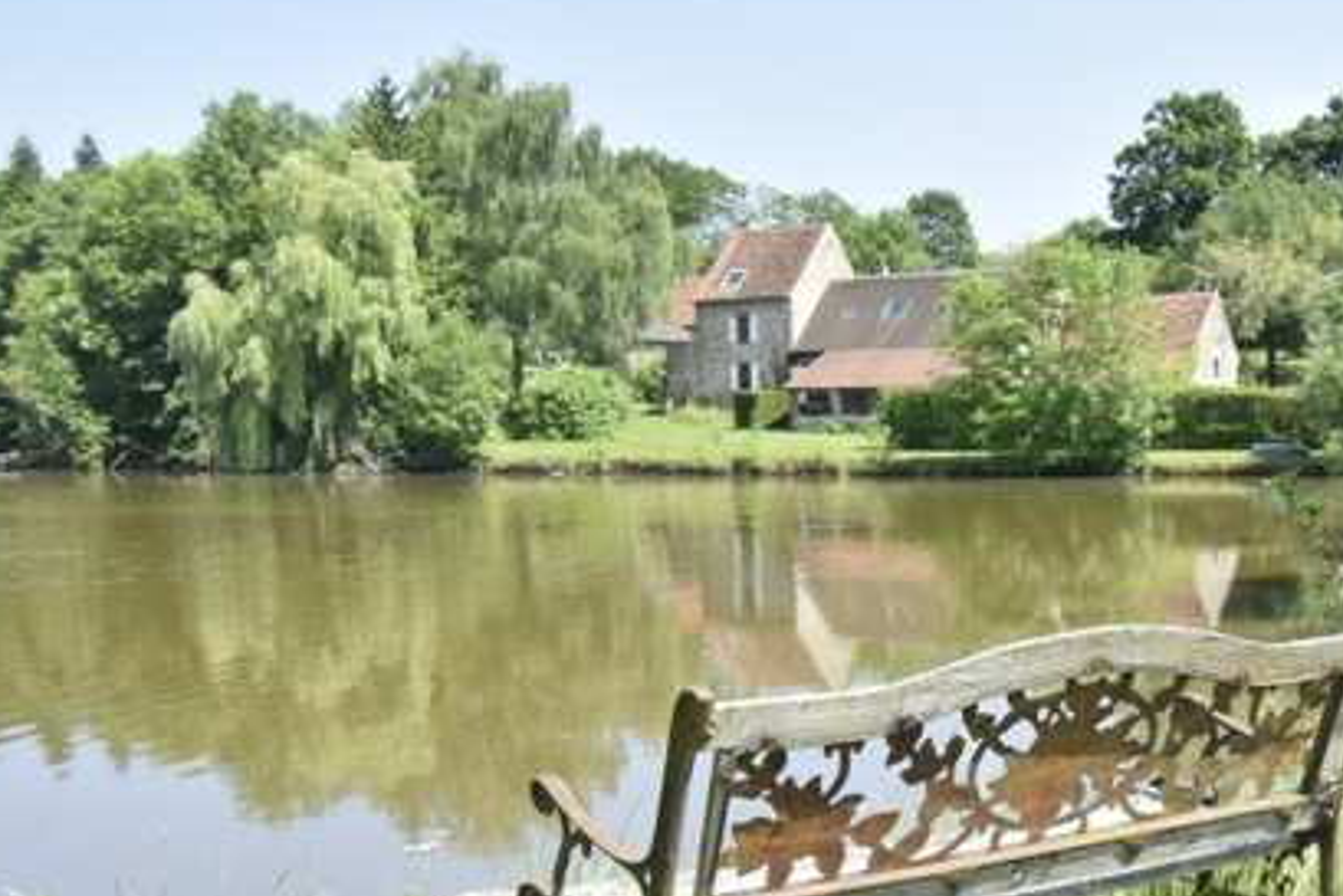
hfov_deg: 41.3
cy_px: 601
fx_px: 1754
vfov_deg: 28.5
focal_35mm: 47
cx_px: 903
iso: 2500
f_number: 14
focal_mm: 20
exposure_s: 1/800
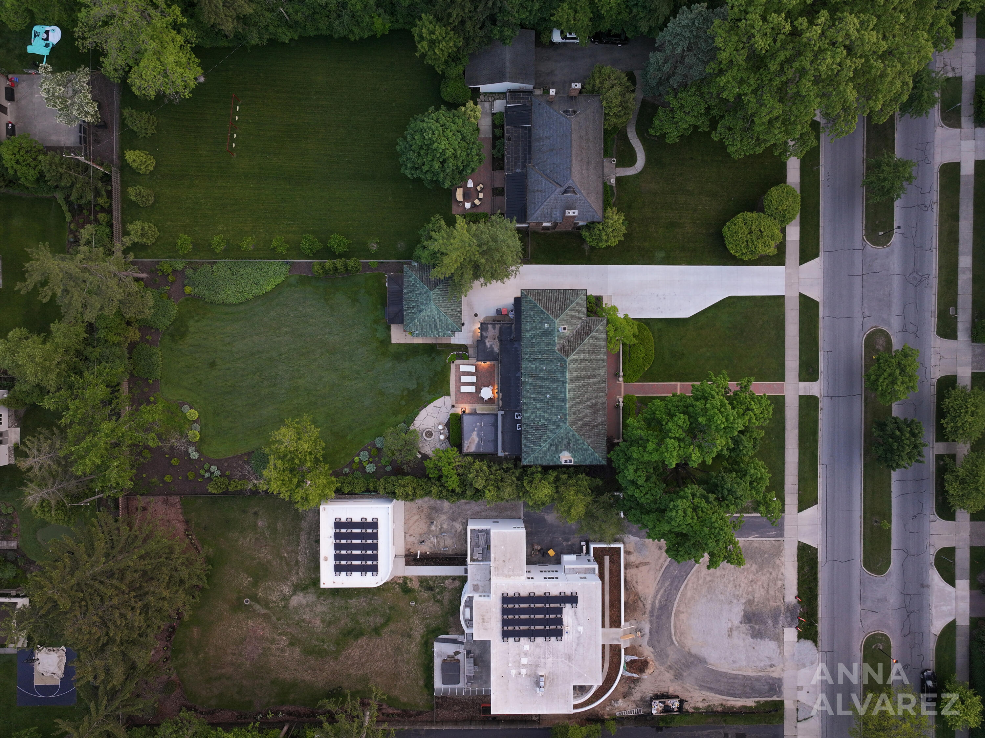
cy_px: 369
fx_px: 683
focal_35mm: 24
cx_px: 492
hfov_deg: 71.6
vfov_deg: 56.8
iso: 110
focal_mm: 12.29
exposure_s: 1/40
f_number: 2.8
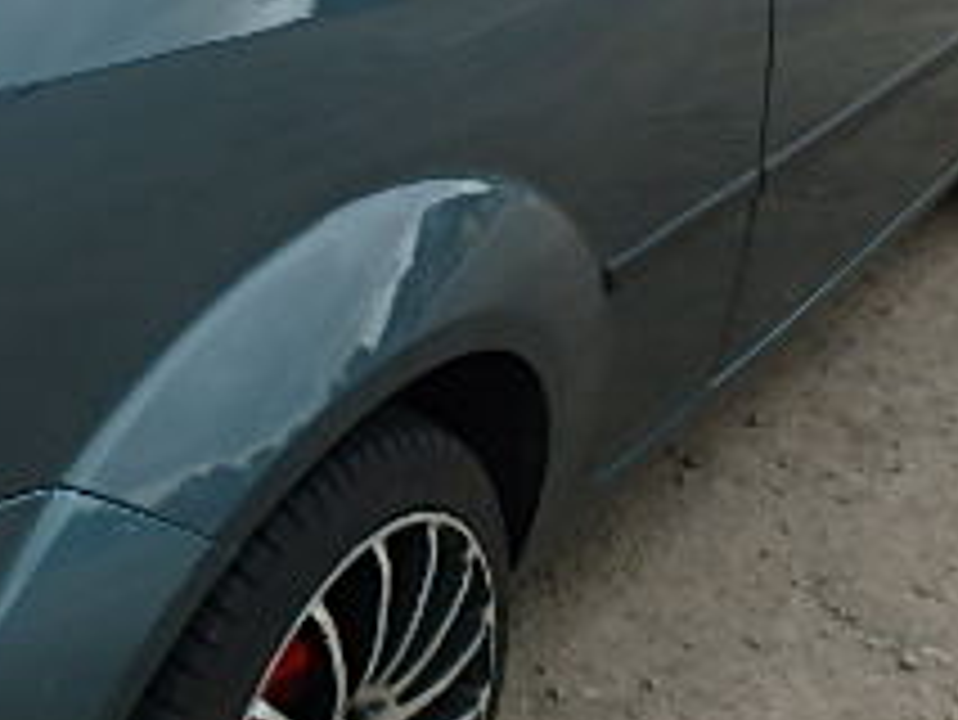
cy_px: 140
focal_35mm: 63
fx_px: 1745
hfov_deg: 28.8
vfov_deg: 23.0
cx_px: 0
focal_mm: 3.7
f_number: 3.5
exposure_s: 1/320
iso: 125
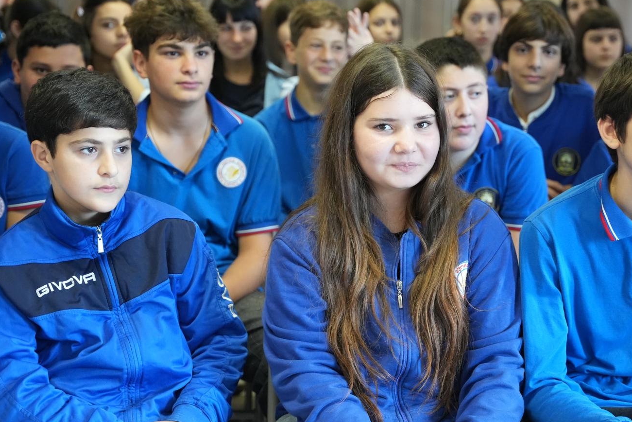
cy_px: 215
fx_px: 1246
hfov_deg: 28.4
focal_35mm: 71
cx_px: 361
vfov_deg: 19.2
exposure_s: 1/160
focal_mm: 52.7
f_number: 2.8
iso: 5000
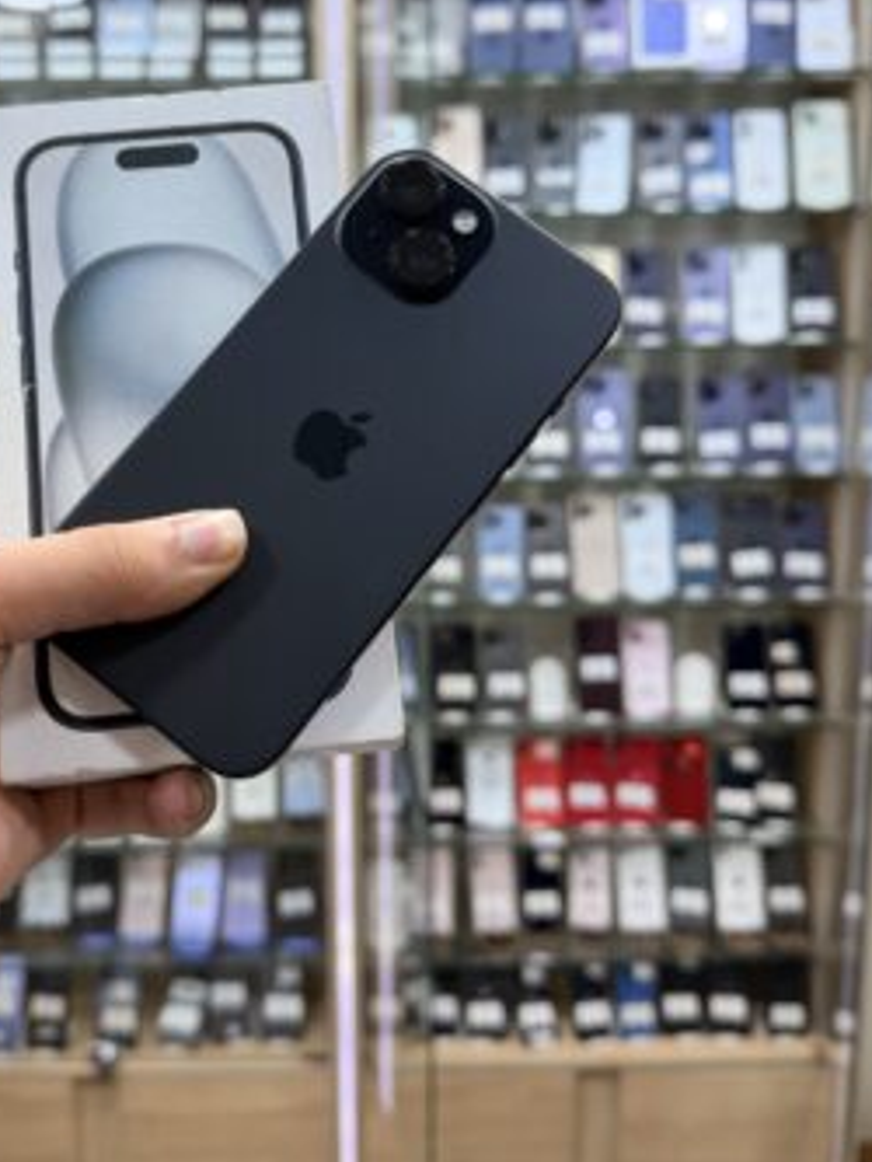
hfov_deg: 39.4
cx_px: 323
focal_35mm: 36
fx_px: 1208
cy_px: 506
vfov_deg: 51.2
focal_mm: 6.76
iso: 50
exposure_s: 1/100
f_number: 1.78
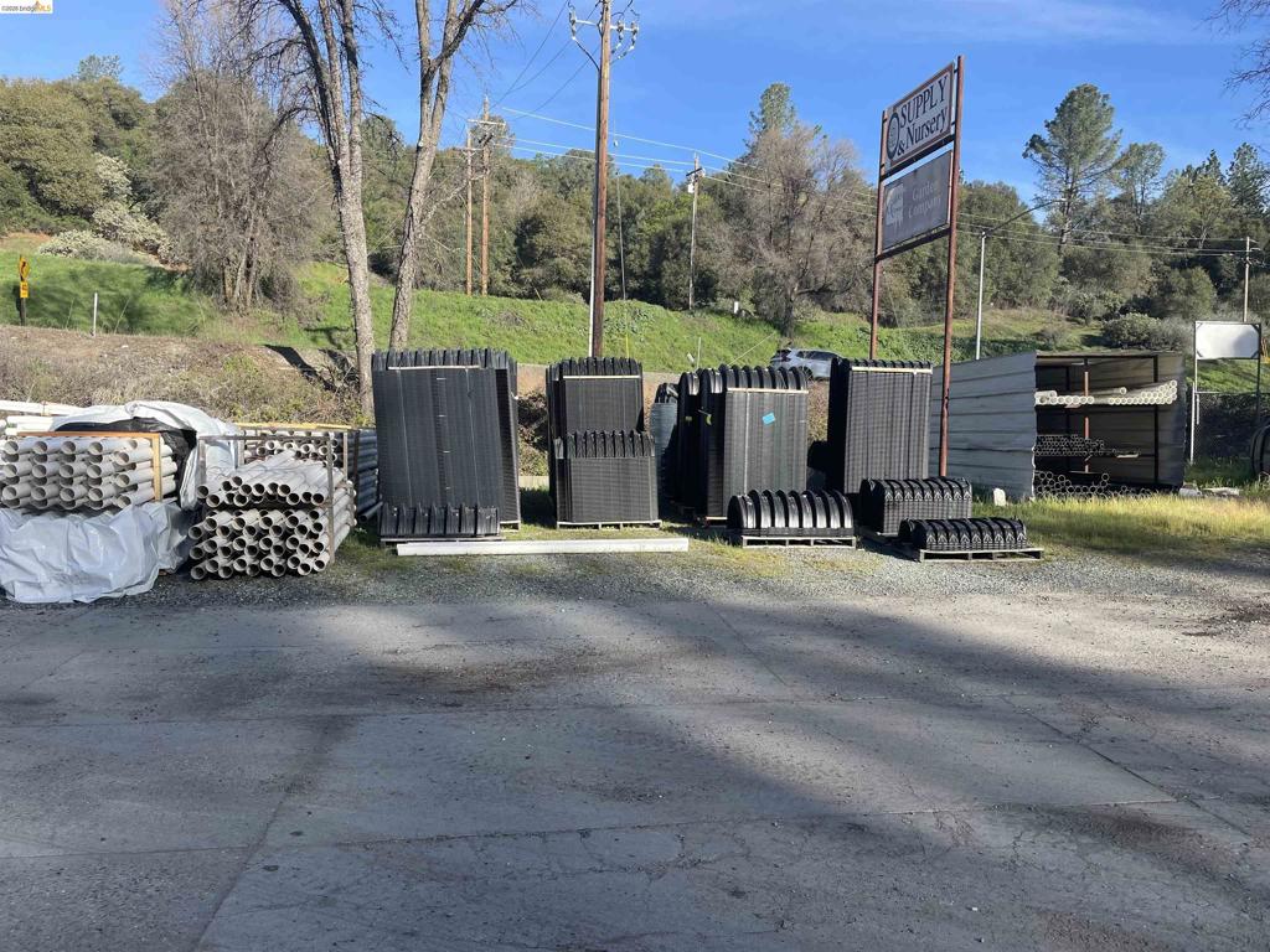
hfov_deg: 67.3
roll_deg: -1.6
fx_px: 954
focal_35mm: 26
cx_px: 635
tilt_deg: -2.5
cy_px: 476
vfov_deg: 53.1
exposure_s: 1/1490
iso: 32
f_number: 1.6
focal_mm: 4.2
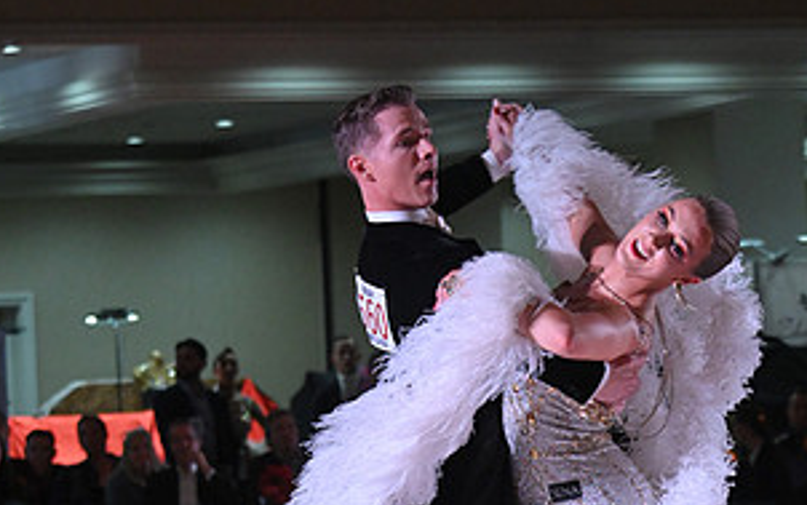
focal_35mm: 235
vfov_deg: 5.6
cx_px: 501
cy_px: 684
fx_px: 5170
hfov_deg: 8.9
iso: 4000
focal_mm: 120
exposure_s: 1/400
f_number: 5.6
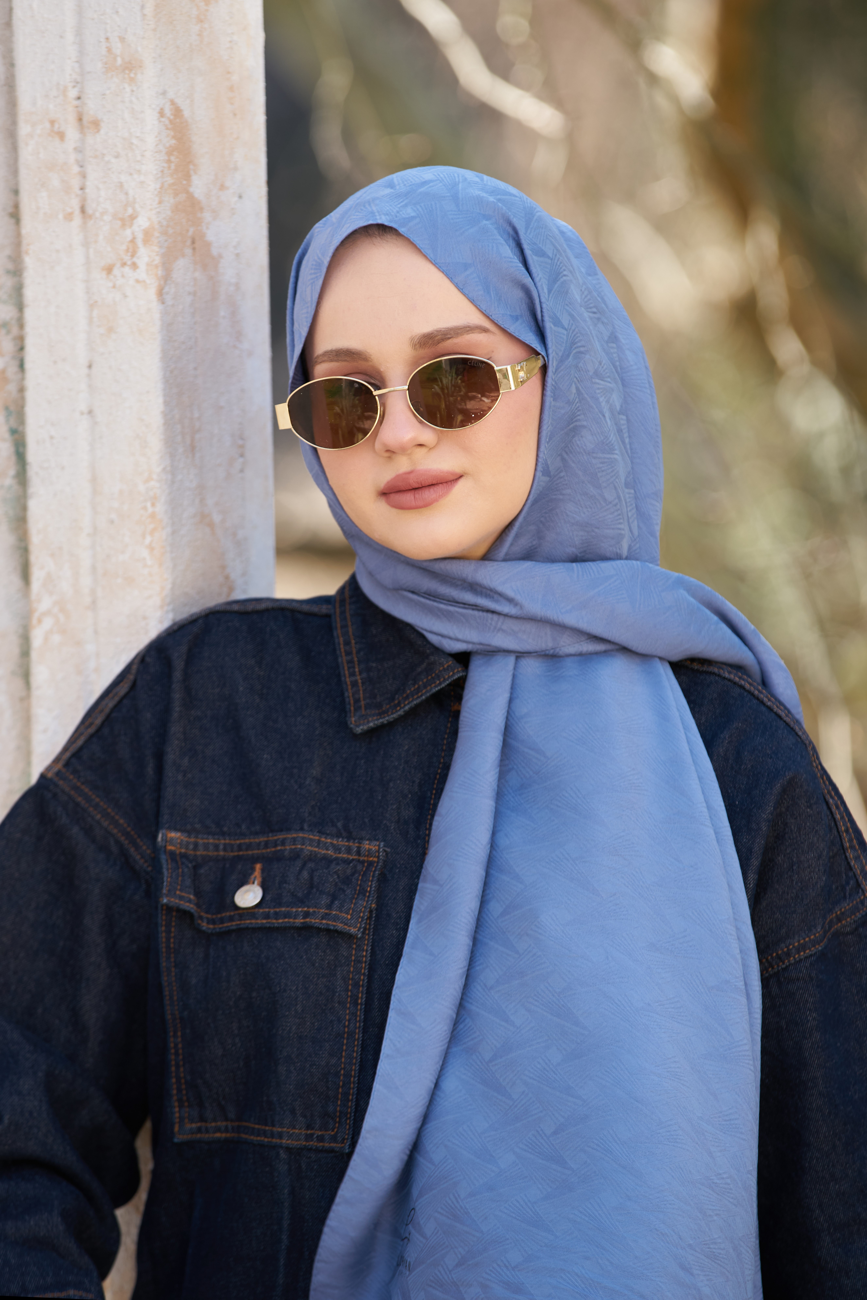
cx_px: 434
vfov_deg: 10.3
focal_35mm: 200
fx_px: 7222
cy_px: 650
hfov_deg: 6.9
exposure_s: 1/200
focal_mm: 200
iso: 200
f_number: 4.5
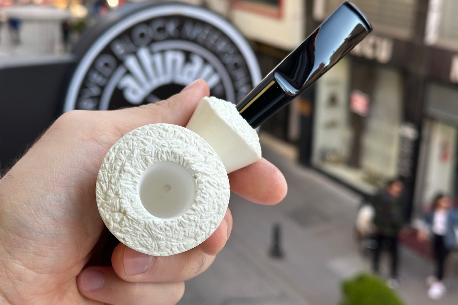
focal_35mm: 51
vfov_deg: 26.5
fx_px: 649
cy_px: 134
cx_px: 233
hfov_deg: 38.9
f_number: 1.78
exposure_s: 1/322
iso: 64
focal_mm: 6.86
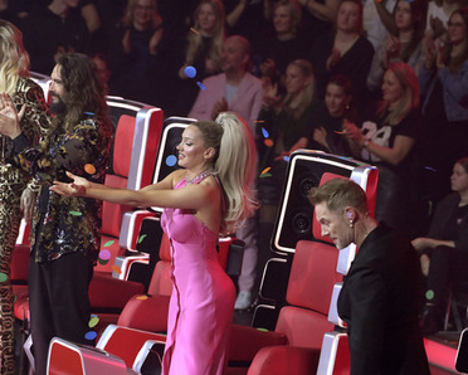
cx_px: 208
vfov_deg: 6.2
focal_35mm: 250
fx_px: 3465
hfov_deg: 7.7
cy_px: 188
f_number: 5.6
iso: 12800
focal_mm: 220
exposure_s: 1/400
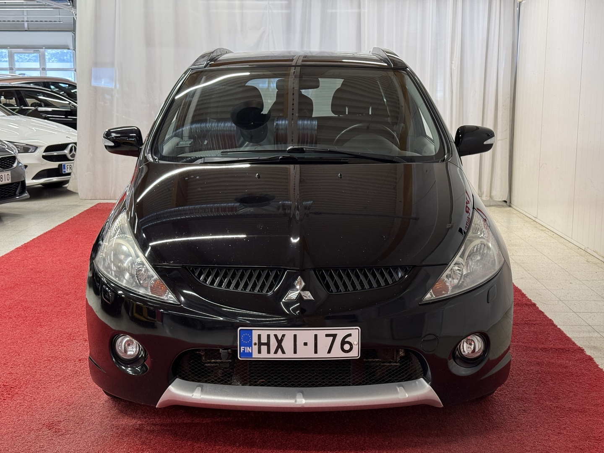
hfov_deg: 39.7
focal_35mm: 48
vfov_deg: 30.3
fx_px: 838
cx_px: 302
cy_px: 226
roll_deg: -0.1
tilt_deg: -9.0
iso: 125
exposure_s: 1/60
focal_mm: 6.76
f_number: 1.78
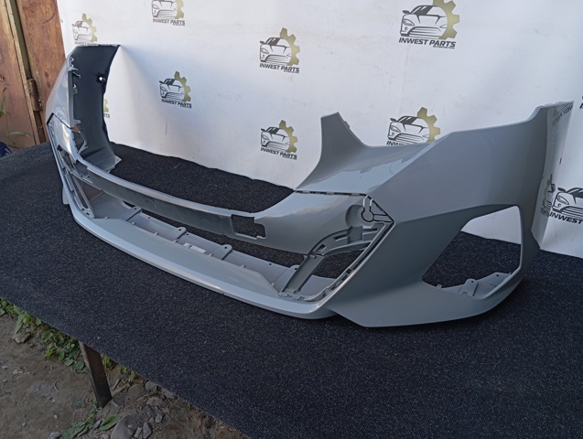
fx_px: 472
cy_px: 220
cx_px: 292
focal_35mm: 28
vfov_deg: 49.9
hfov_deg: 63.4
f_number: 1.8
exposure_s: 1/100
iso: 73
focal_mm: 4.22
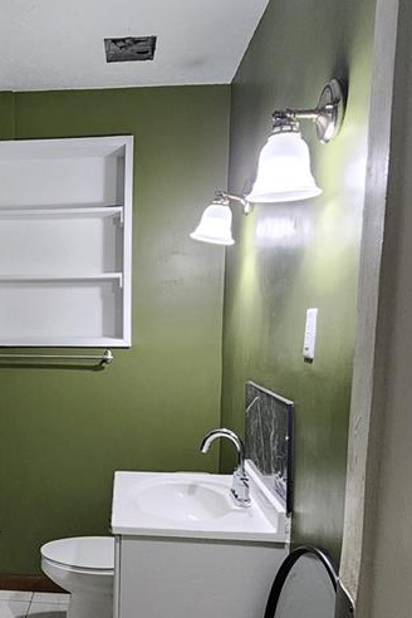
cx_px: 45
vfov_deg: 56.5
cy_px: 387
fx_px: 566
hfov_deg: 37.5
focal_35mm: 33
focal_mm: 2.2
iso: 500
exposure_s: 1/30
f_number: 2.2
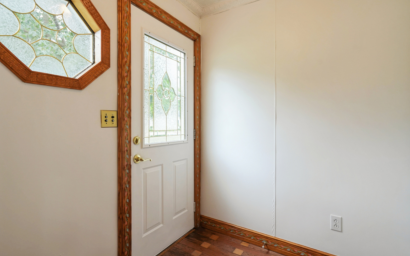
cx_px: 203
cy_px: 131
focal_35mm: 17
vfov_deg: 68.0
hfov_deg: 94.4
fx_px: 190
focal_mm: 16
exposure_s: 1/80
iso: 400
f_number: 6.3
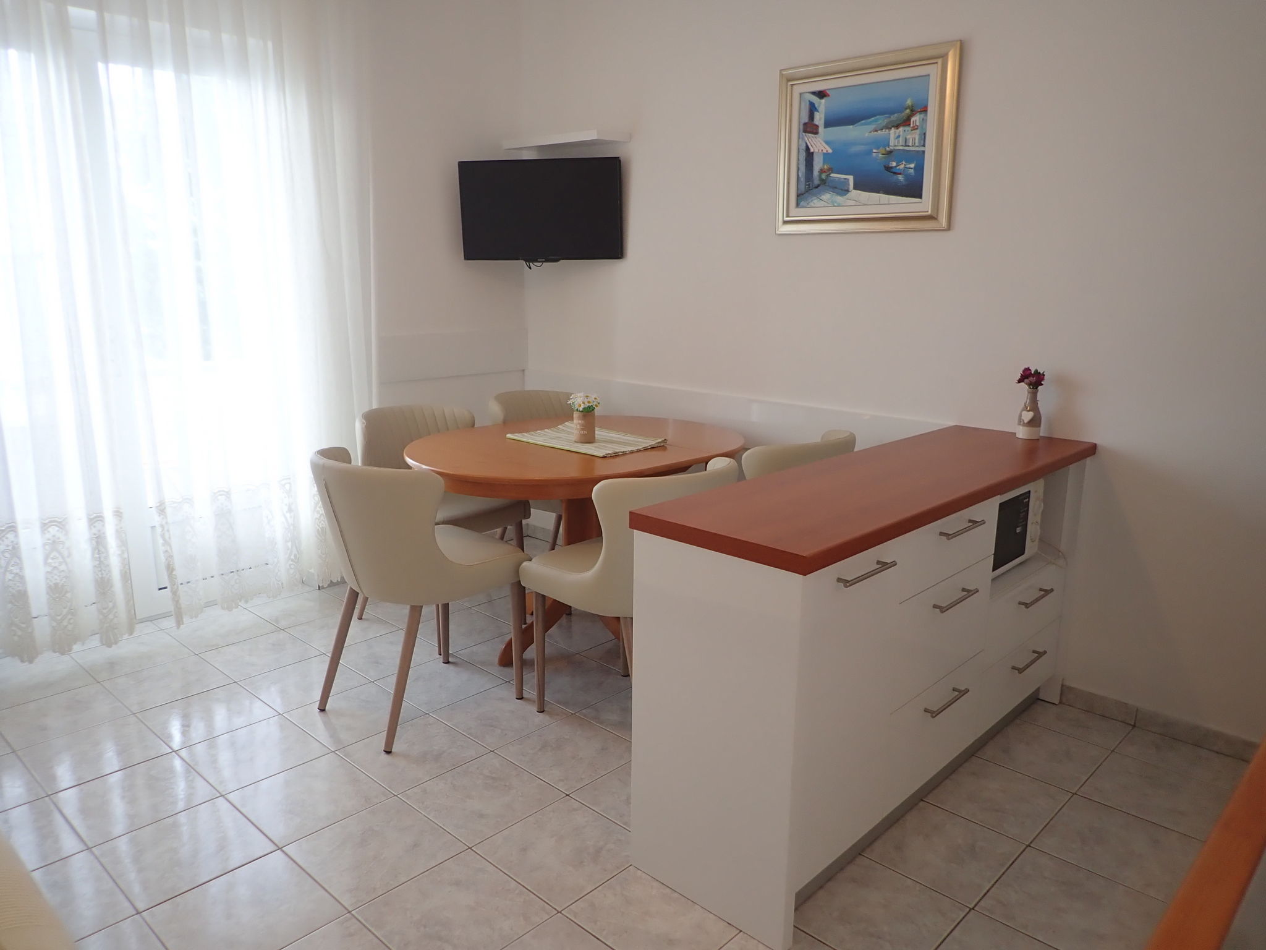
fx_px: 914
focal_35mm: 25
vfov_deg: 54.9
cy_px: 475
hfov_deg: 69.4
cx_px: 633
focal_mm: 4.5
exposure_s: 1/80
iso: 100
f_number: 2
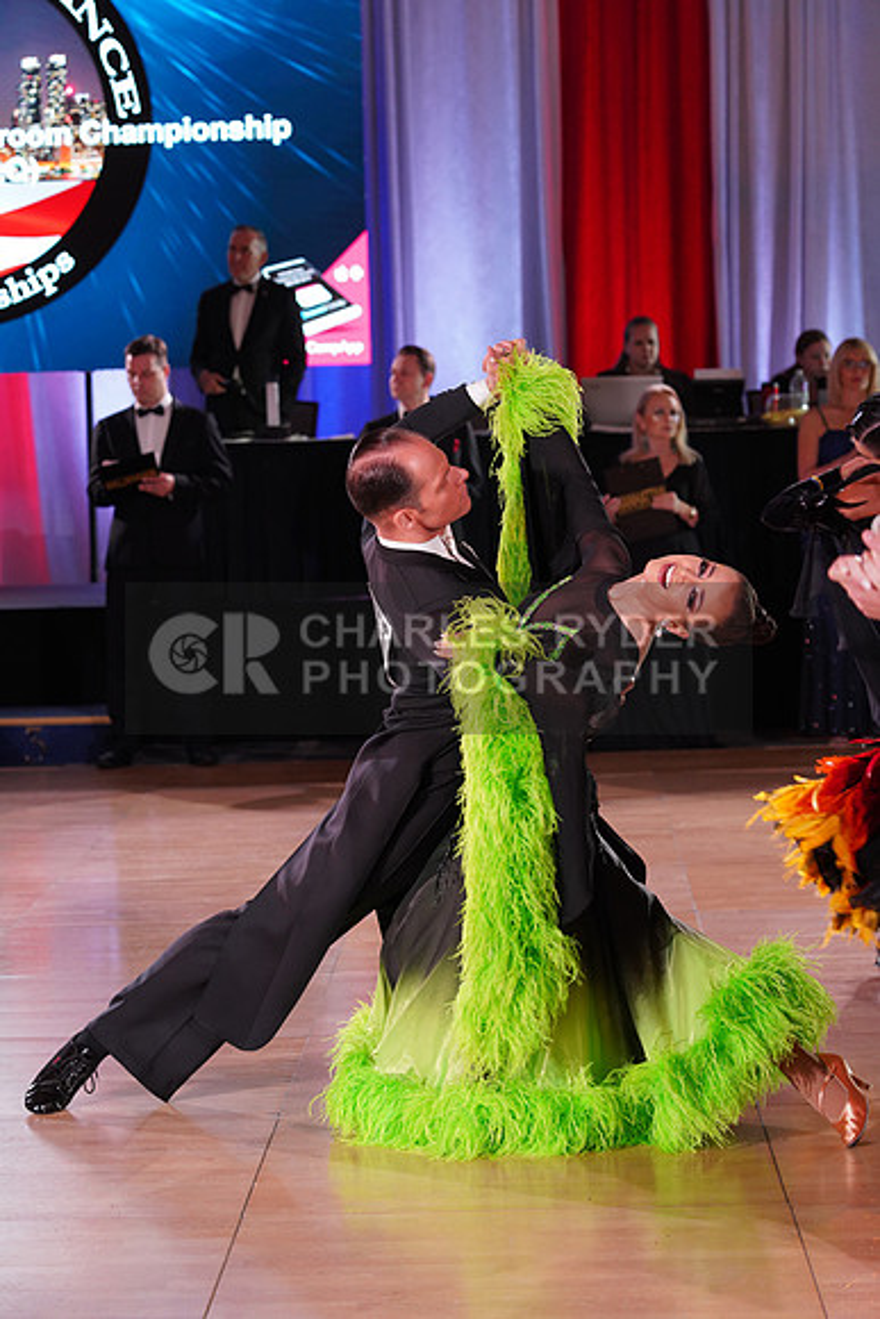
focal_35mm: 97
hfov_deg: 14.1
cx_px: 440
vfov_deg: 21.0
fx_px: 3554
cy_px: 660
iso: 1600
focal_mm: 97
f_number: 5
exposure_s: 1/160
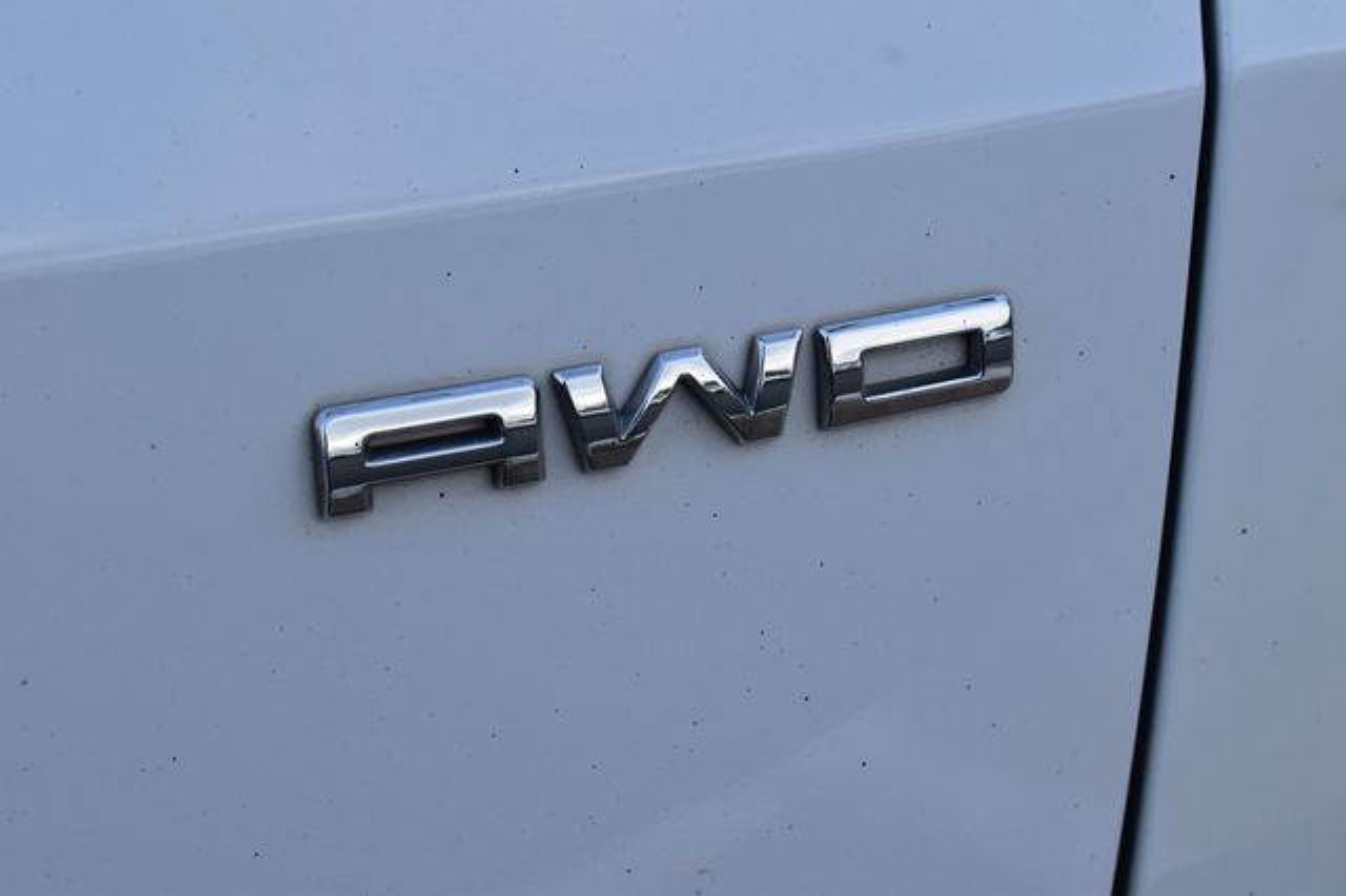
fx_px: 3083
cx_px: 673
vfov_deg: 16.5
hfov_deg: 24.6
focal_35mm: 82
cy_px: 448
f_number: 11
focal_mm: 55
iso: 400
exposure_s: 1/400
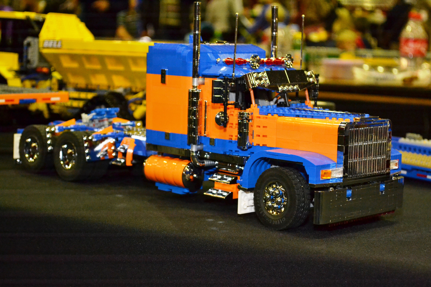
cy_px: 144
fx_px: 898
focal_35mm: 75
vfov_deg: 18.2
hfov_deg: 27.0
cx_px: 216
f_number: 5.6
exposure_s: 1/60
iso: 3200
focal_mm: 50
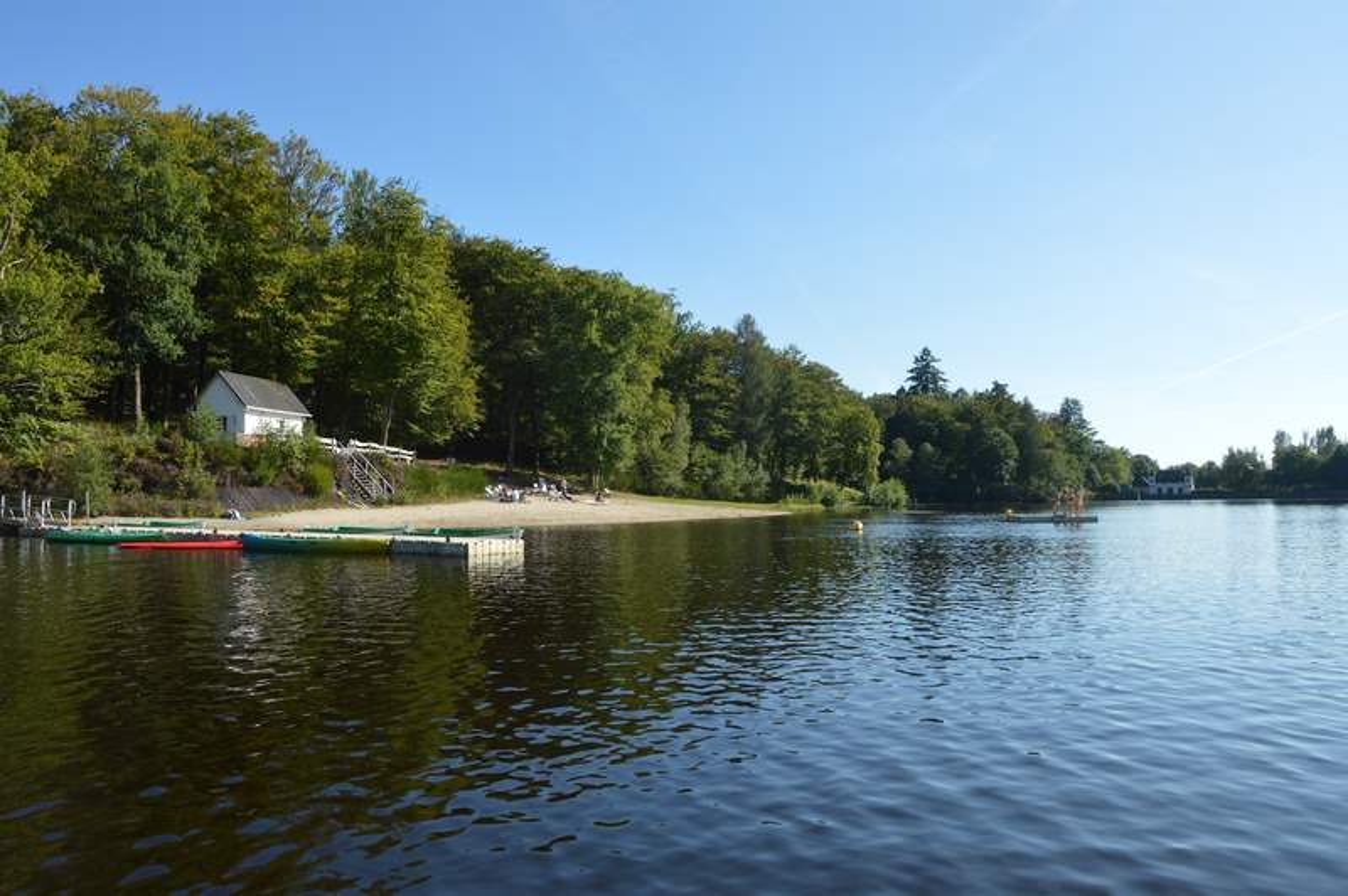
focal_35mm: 27
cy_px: 448
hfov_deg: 67.4
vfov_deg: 47.9
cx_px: 674
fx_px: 1010
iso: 200
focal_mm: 18
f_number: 8
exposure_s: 1/400
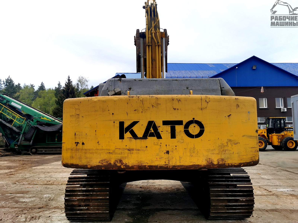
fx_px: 232
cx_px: 149
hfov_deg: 65.3
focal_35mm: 27
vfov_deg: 51.4
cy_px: 112
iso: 50
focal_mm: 5.56
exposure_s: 1/1466
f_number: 1.6
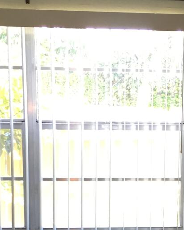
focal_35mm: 110
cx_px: 138
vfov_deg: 16.7
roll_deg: -1.3
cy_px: 282
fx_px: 749
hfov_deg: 14.0
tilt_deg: -11.4
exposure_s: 1/15
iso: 25
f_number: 2.2
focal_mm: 4.15
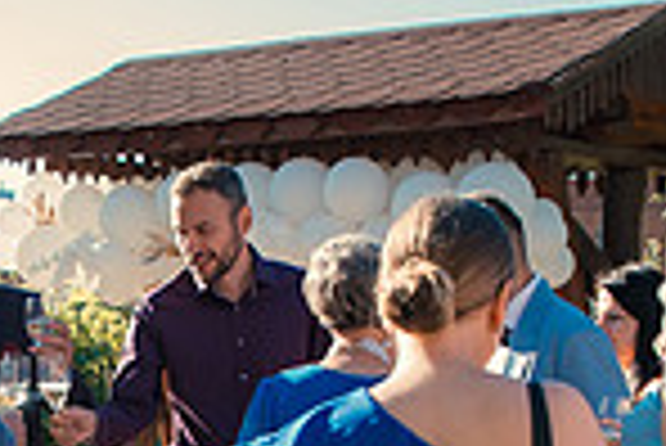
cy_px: 536
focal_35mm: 94
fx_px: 1741
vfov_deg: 14.1
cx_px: 32
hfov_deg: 21.1
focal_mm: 24
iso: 100
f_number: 3.5
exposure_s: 1/250
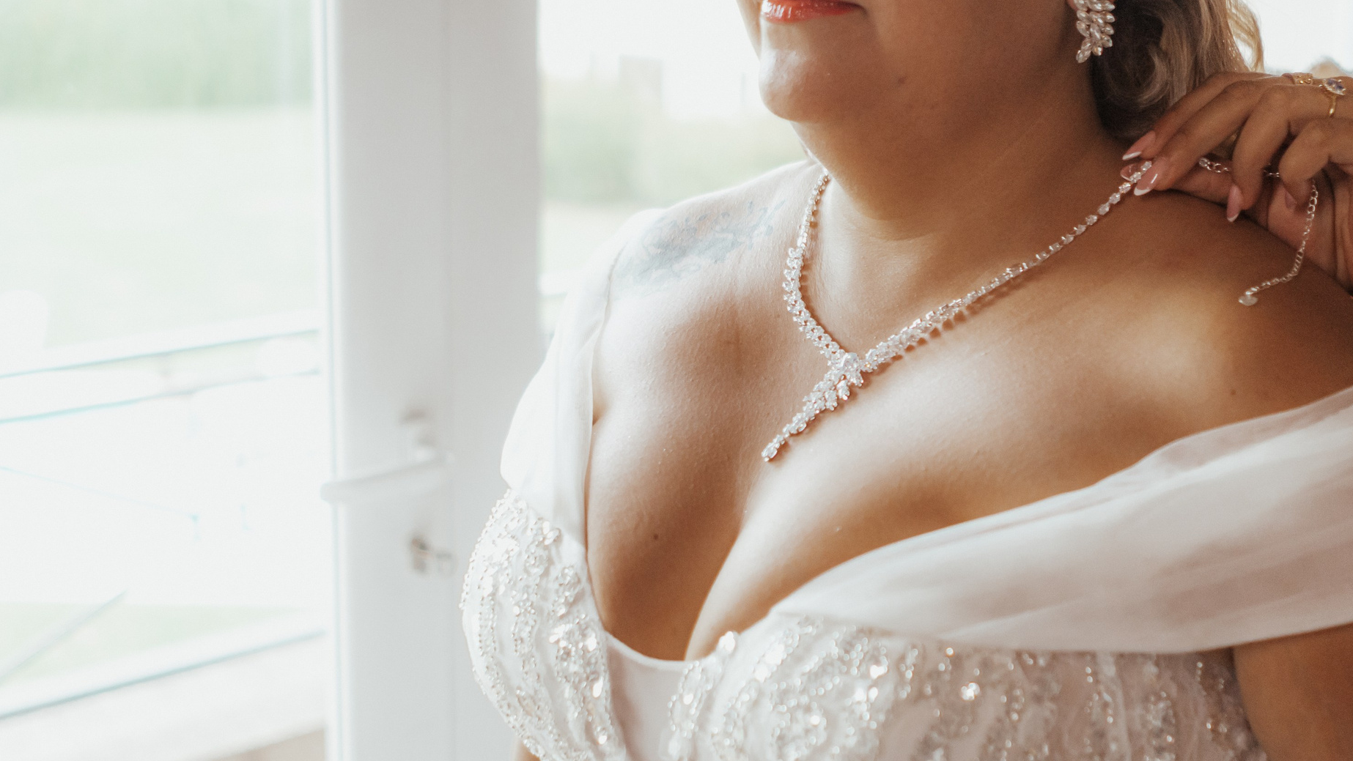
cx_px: 908
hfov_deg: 34.0
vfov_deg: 19.7
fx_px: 2189
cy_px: 402
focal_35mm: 61
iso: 1000
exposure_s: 1/500
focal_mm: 28
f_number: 2
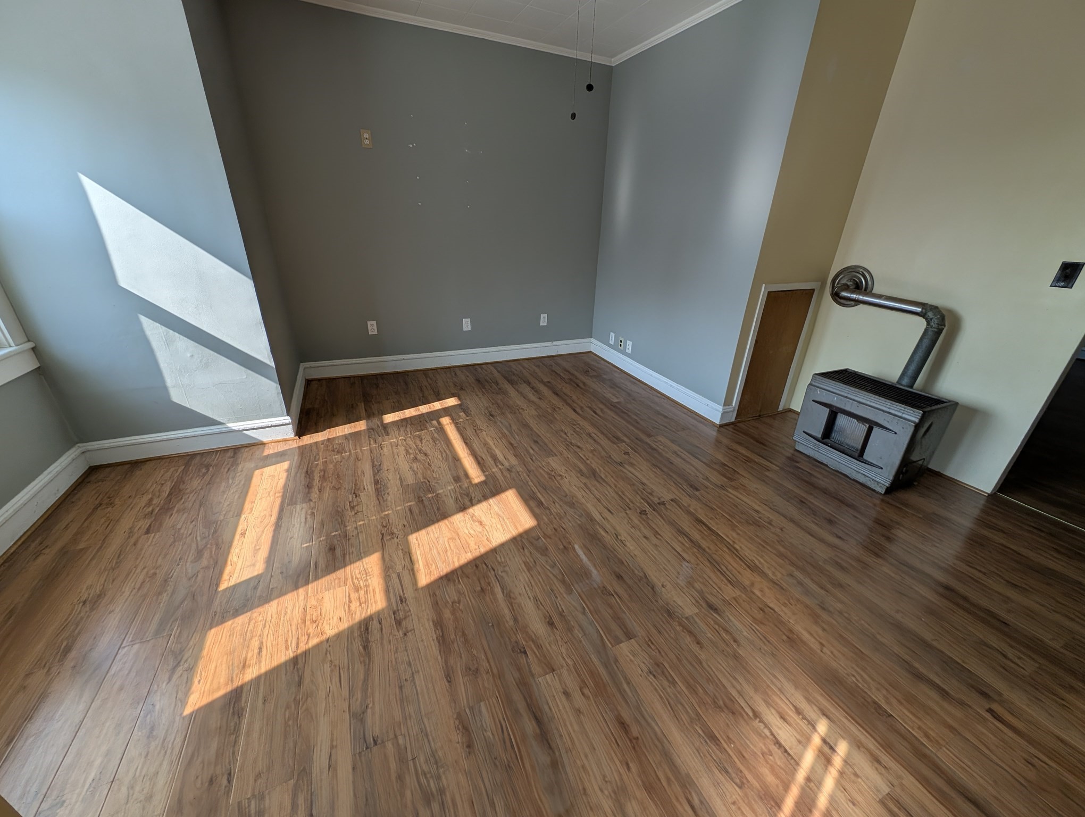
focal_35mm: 12
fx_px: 377
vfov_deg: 94.6
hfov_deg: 110.5
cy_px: 408
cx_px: 542
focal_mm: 2.23
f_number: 1.95
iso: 32
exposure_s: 1/216
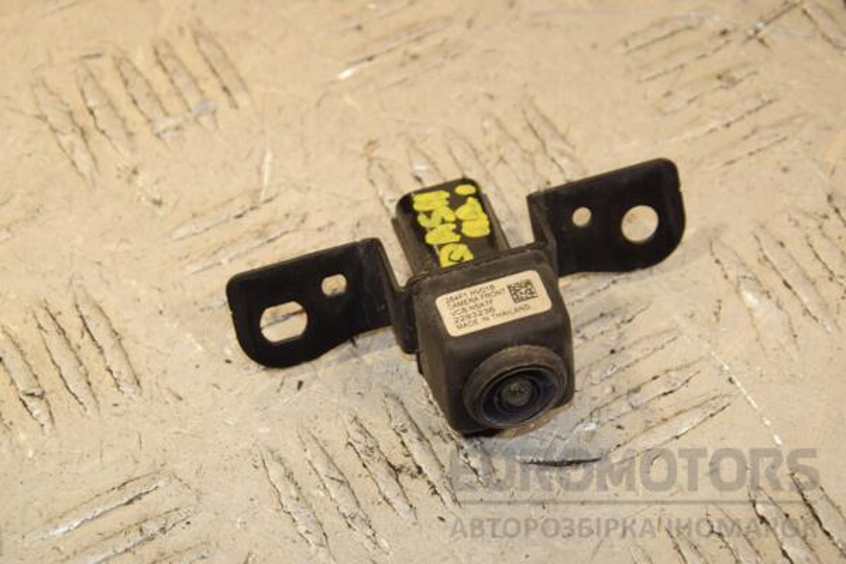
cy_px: 282
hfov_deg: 15.2
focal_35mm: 135
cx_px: 423
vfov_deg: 10.2
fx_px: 3172
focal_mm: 90
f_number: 9
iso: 800
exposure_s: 1/200
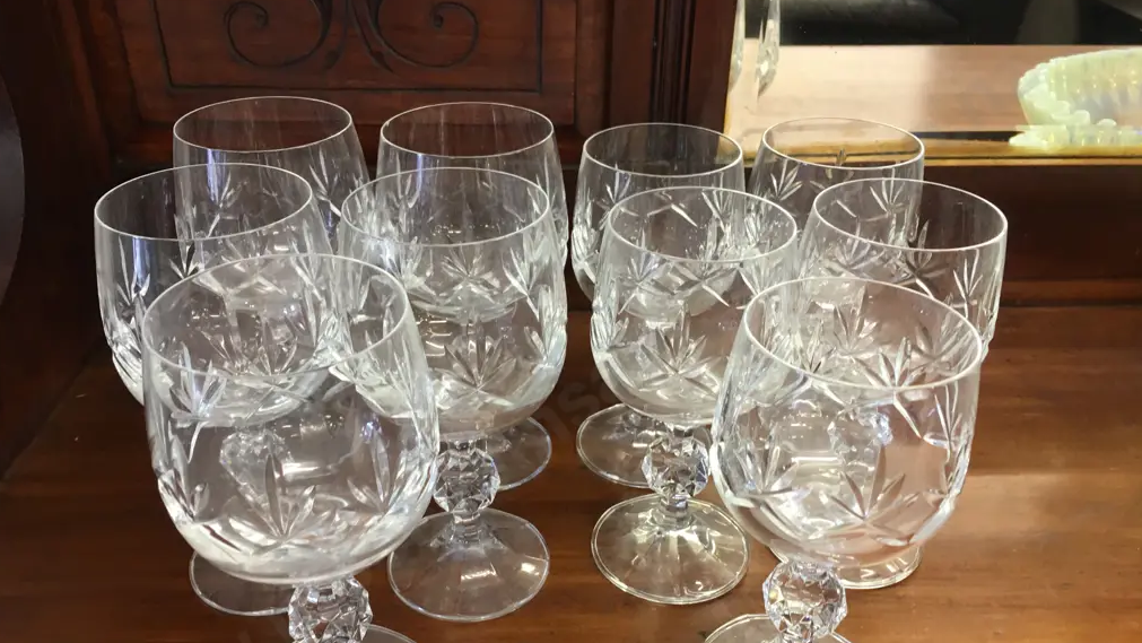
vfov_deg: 36.4
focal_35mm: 32
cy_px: 412
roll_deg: -0.5
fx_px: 969
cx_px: 566
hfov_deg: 61.0
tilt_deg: -32.9
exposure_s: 1/17
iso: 50
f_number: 2.2
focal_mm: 4.15
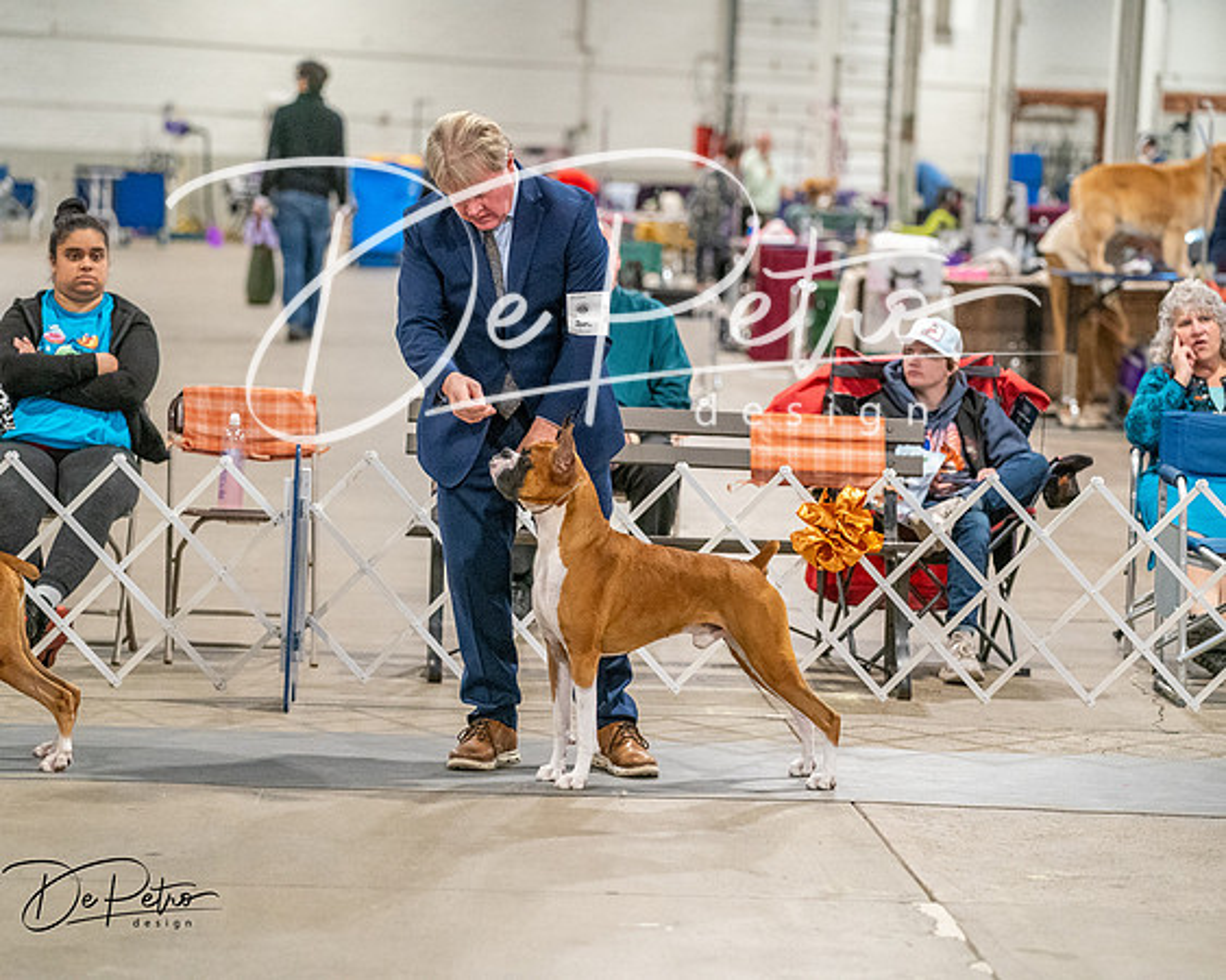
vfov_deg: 10.1
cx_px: 613
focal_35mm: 153
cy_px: 490
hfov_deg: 12.6
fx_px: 5556
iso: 6400
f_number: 3.5
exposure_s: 1/250
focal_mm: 136
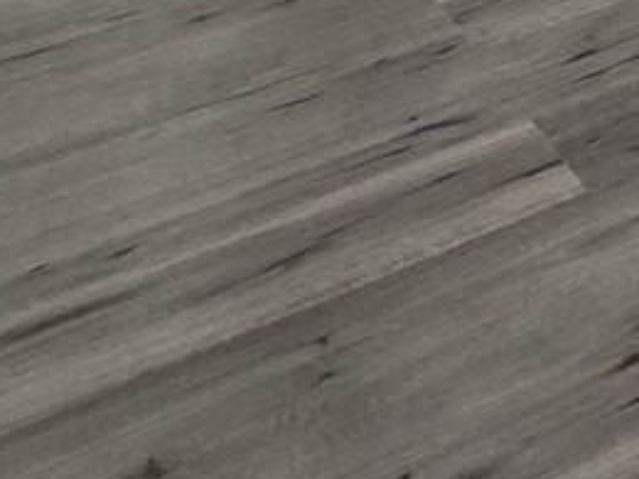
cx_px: 1465
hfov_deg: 15.6
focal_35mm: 80
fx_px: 1477
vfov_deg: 12.4
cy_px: -803
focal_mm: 2.2
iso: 64
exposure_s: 1/60
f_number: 2.2
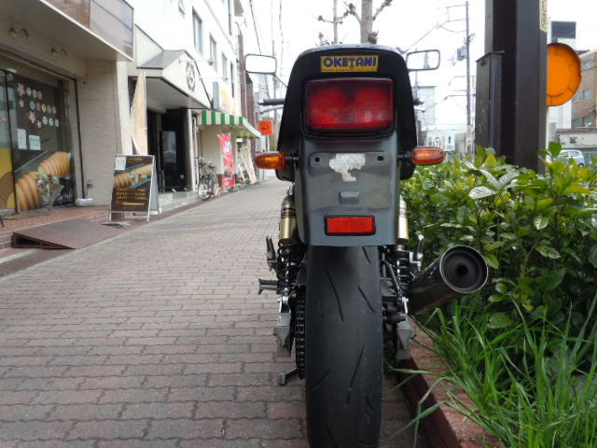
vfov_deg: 49.7
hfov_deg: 63.4
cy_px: 224
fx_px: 483
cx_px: 298
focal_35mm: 28
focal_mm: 5
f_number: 3.7
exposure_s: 1/250
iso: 100
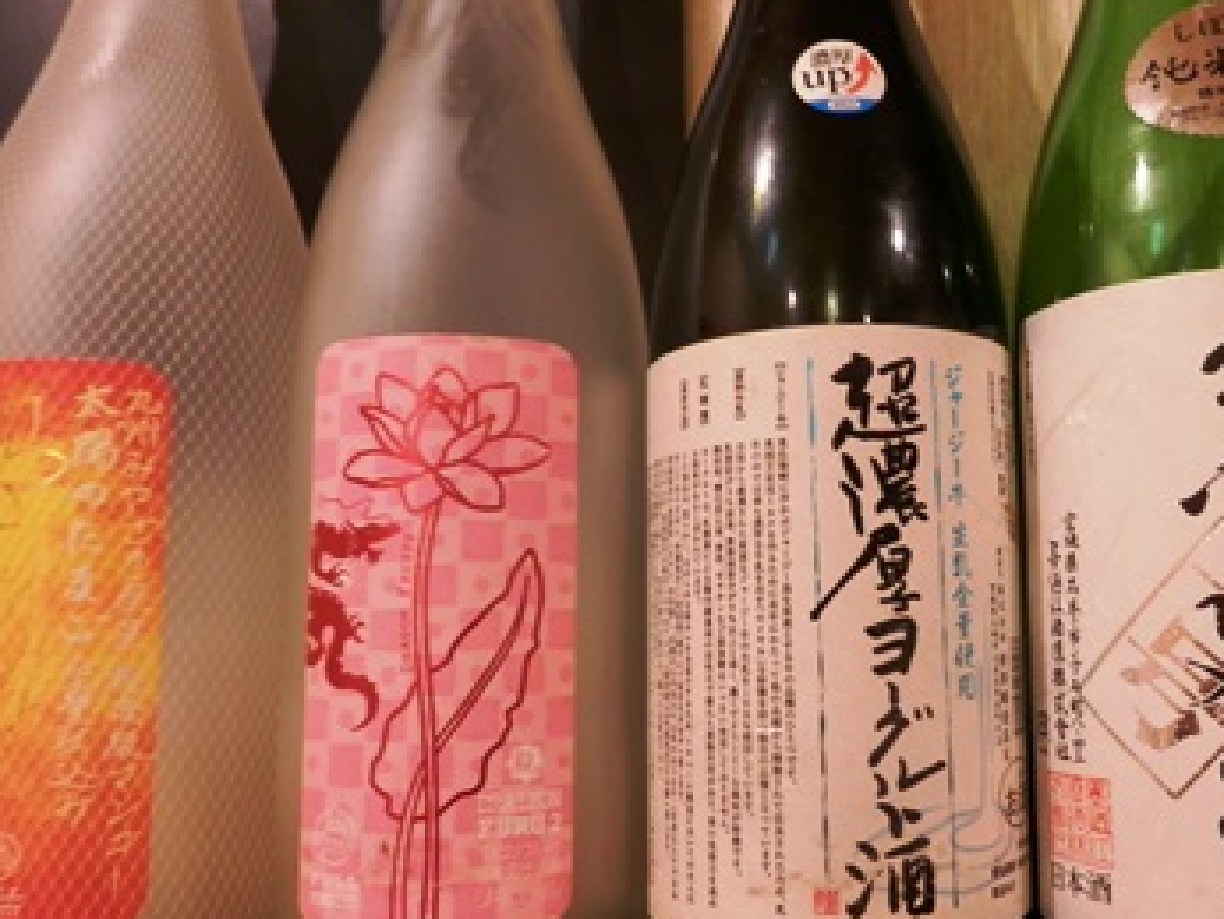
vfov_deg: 45.4
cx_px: 755
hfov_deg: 57.7
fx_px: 1097
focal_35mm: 31
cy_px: 516
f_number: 3
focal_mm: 4.5
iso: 200
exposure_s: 1/13
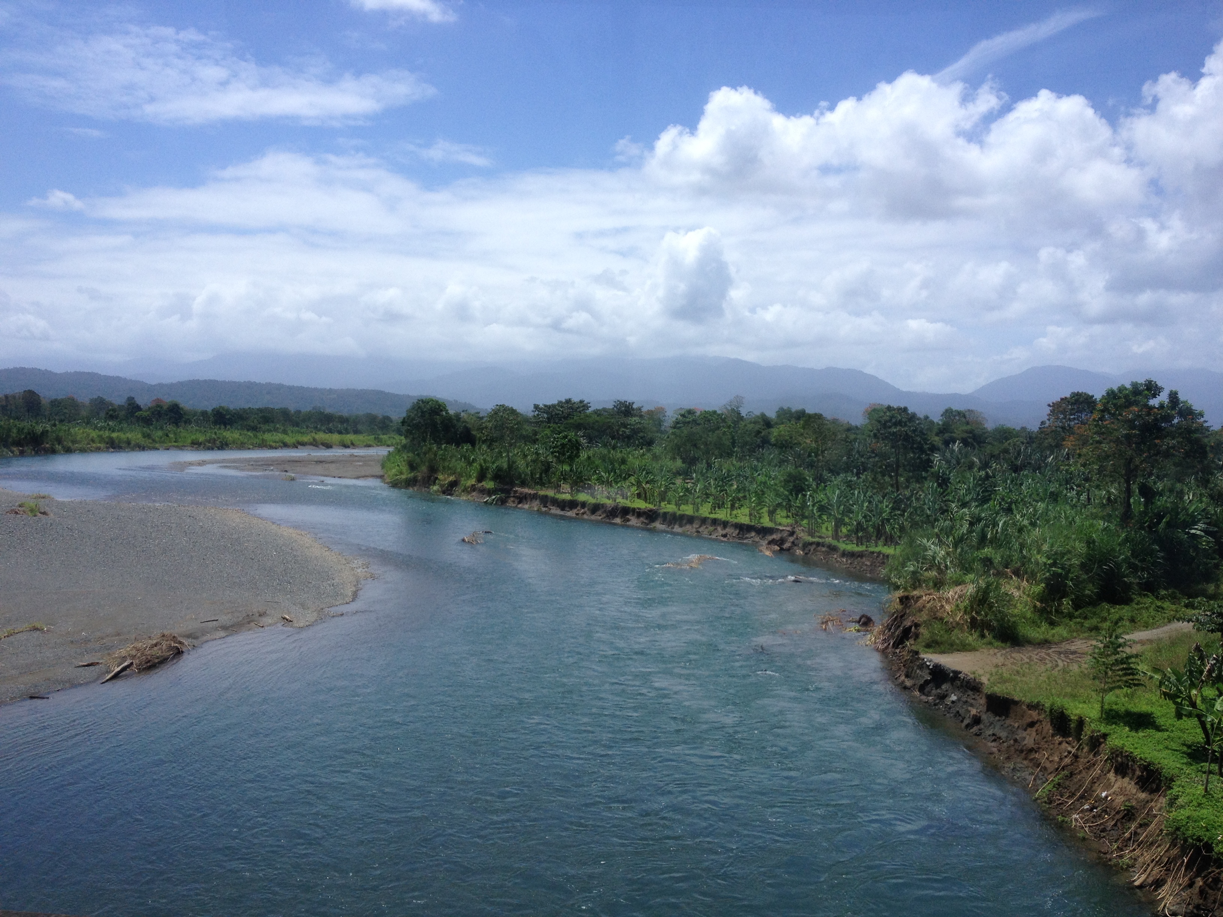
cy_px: 458
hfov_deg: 52.6
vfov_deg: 40.7
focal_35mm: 35
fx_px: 1237
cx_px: 612
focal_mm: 4.28
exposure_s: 1/1381
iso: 50
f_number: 2.4
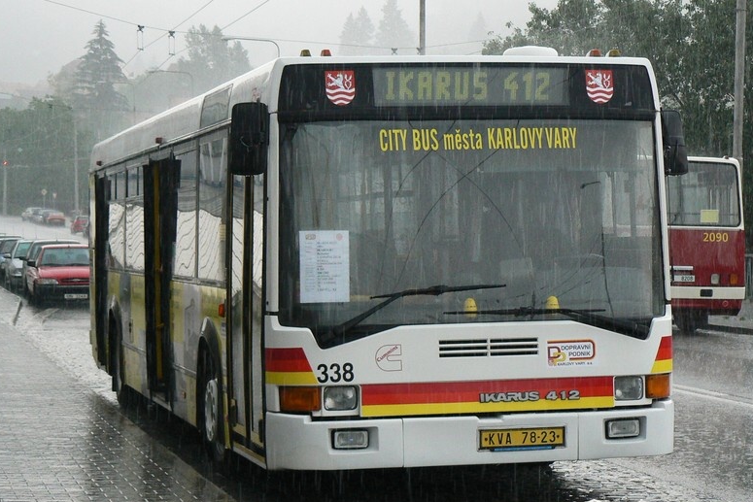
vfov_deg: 13.8
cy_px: 250
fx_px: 2071
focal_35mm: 99
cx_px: 432
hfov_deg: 20.6
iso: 200
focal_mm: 13.7
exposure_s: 1/200
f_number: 3.2
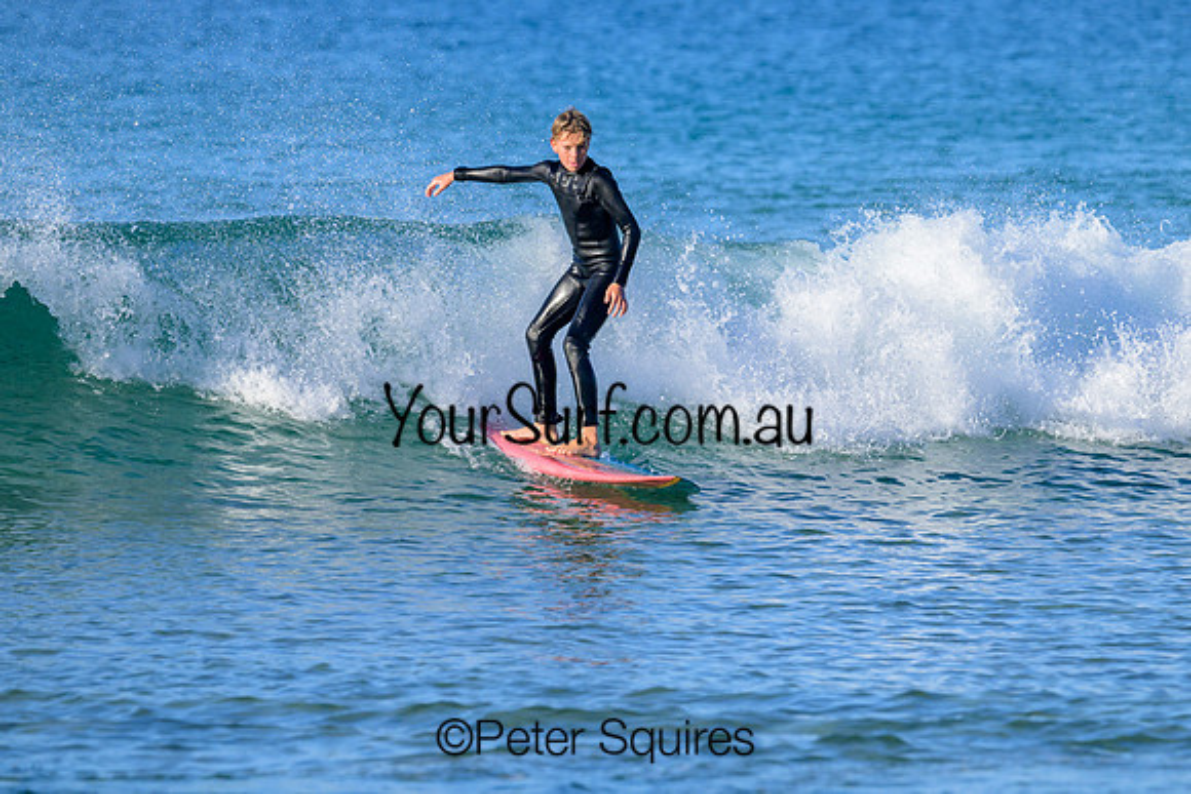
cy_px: 359
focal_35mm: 495
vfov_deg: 2.8
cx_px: 627
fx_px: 16365
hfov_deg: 4.2
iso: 280
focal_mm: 360
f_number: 7.1
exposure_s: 1/1600
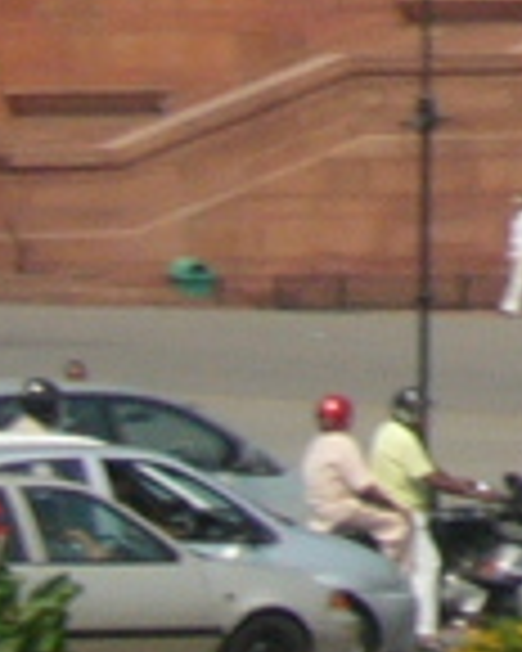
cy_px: -1111
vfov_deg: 2.1
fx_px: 17419
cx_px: 2025
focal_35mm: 902
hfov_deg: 1.7
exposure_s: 1/50
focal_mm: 17.4
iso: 50
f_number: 14
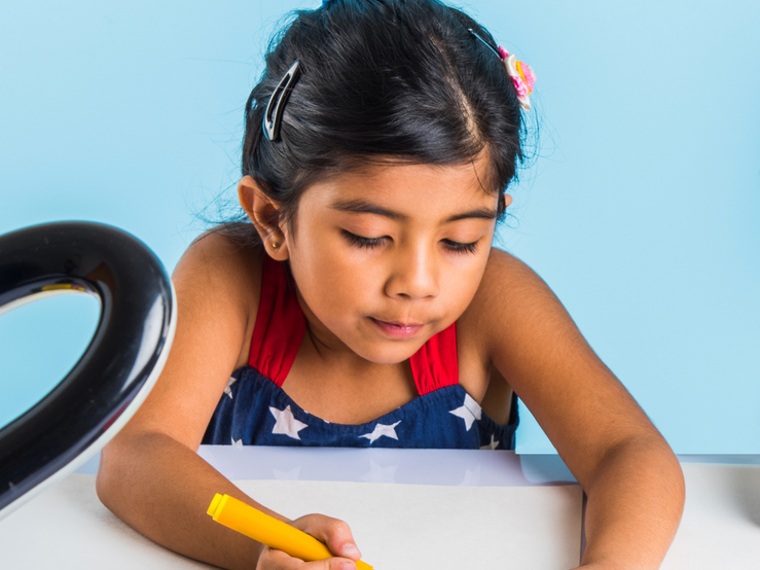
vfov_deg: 8.1
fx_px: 3995
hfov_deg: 10.8
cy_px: 413
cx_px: 661
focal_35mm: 182
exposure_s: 1/160
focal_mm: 66
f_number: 10
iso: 80
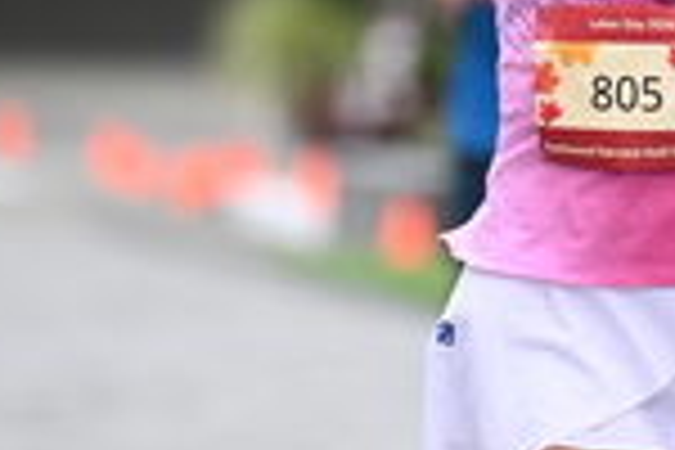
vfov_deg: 1.9
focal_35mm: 732
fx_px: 13724
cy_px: -68
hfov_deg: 2.8
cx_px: 542
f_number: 2.8
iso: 640
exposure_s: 1/2000
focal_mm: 200
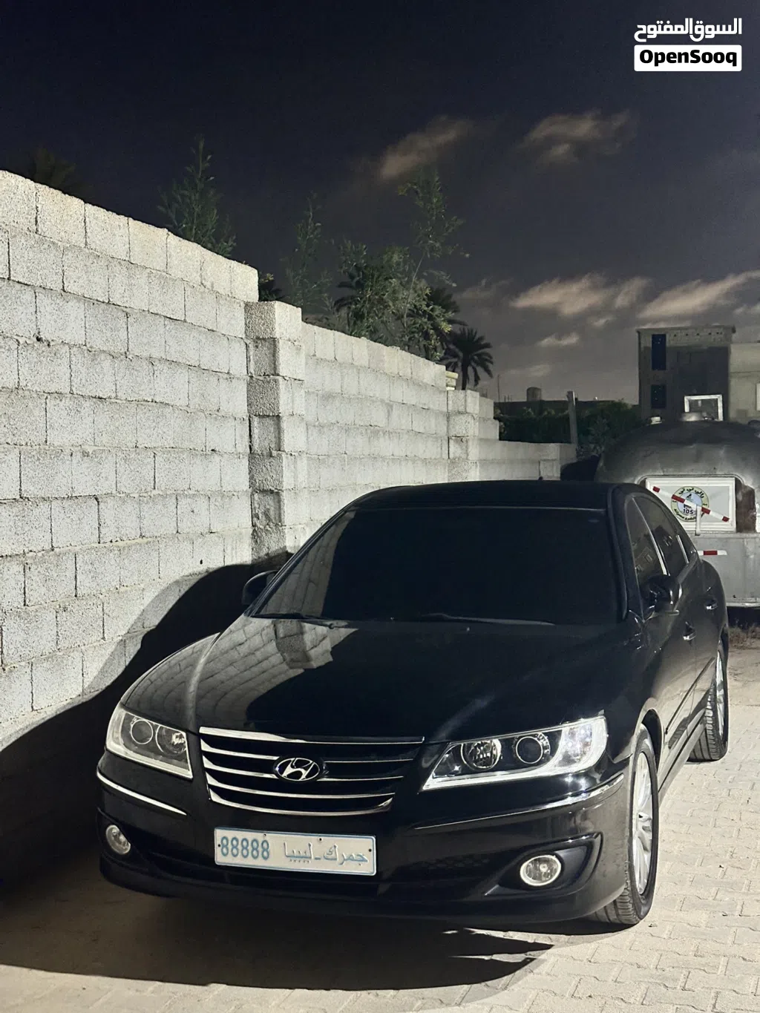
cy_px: 506
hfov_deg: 30.3
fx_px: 1405
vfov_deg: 39.7
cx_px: 380
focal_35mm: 48
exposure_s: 1/17
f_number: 1.78
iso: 800
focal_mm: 6.86
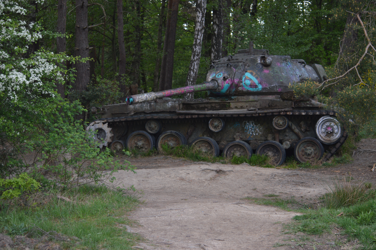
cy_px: 125
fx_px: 861
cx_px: 188
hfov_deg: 24.6
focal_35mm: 82
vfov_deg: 16.5
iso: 200
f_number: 4.5
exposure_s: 1/250
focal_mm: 55
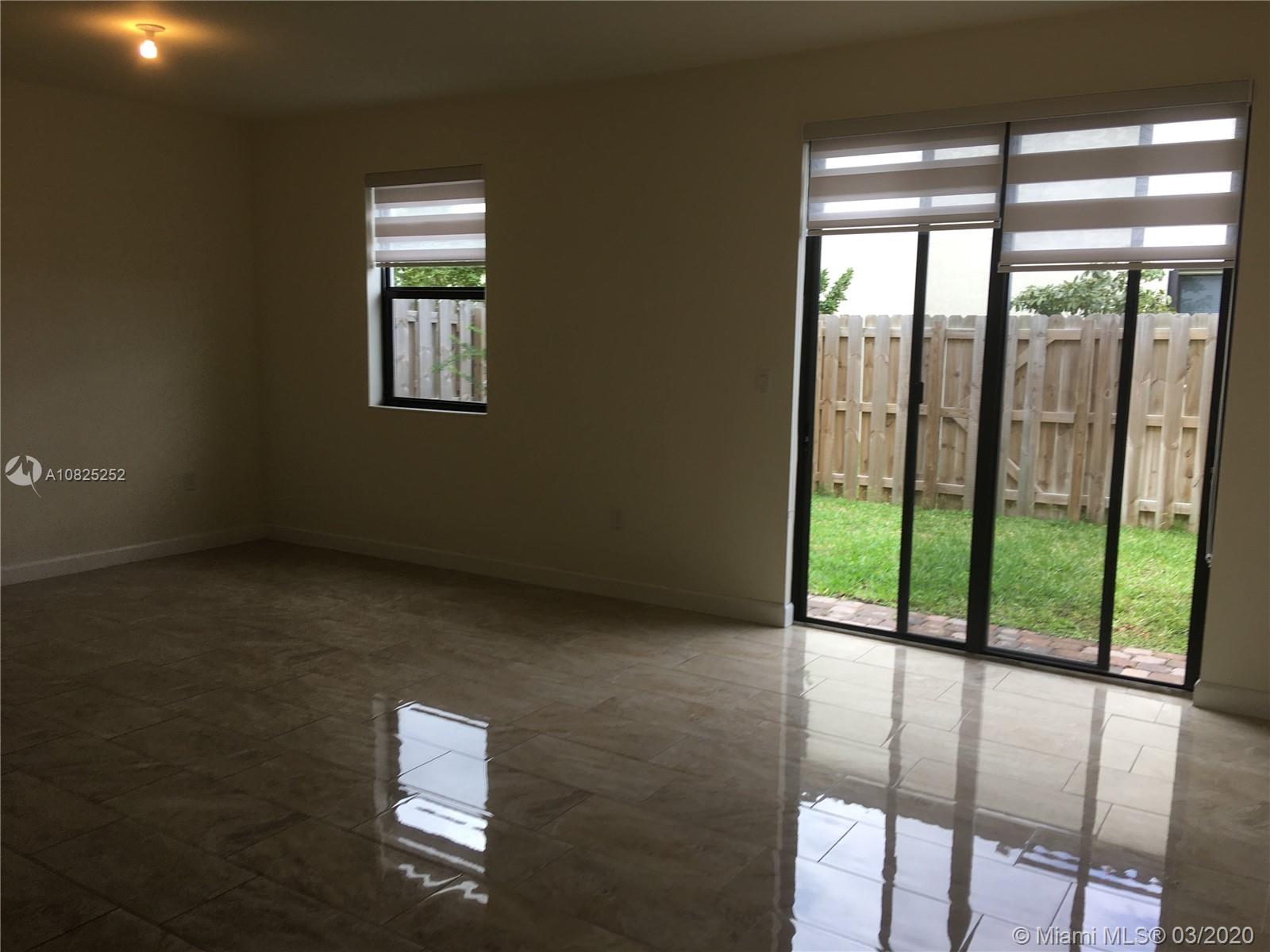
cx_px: 635
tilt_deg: -8.9
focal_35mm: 29
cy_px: 476
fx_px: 1064
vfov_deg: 48.2
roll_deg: -1.0
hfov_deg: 61.7
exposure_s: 1/60
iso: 25
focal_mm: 4.15
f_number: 2.2
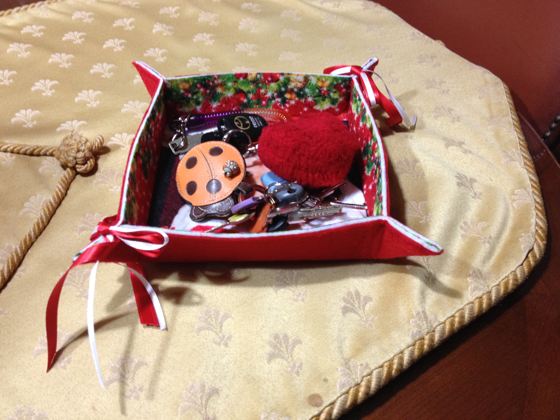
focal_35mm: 35
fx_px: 566
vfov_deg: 40.7
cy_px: 210
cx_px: 280
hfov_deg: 52.6
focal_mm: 4.28
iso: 160
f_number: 2.4
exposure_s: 1/20
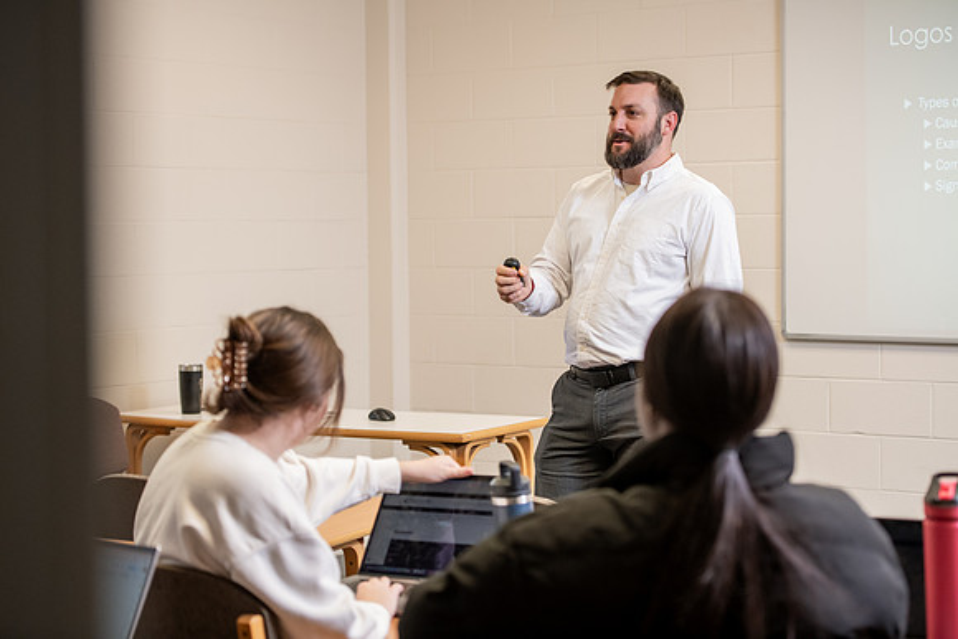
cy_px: 320
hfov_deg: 27.0
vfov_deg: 18.2
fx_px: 1996
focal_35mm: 75
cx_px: 479
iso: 1000
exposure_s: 1/200
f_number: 3.2
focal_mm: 75
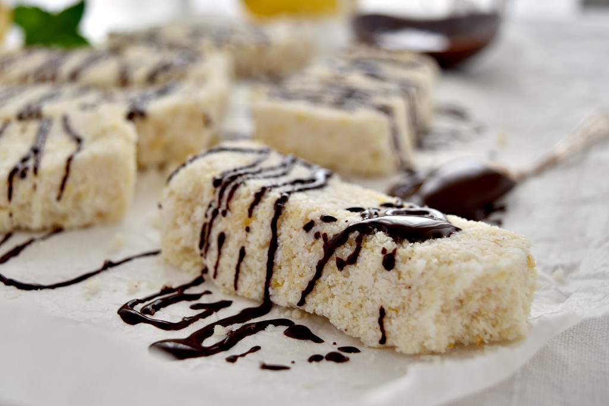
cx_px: 304
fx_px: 710
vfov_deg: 31.9
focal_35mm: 42
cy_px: 203
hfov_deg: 46.4
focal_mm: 28
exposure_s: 1/40
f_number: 4.5
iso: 100
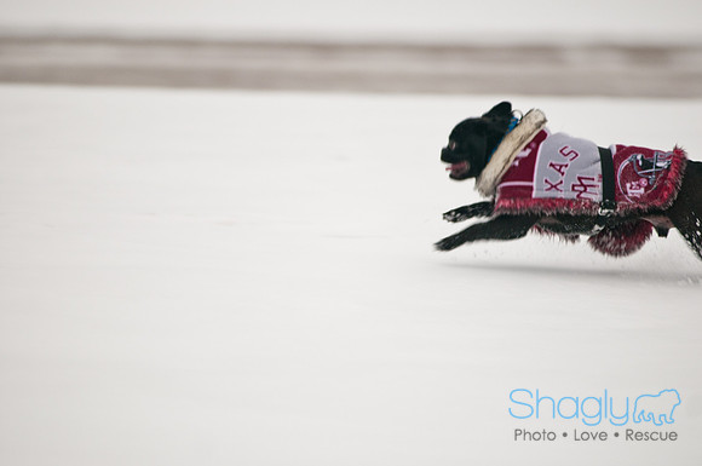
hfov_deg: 6.9
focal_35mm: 300
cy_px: 233
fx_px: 5842
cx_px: 351
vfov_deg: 4.6
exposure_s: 1/200
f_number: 2.8
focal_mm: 200
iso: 200
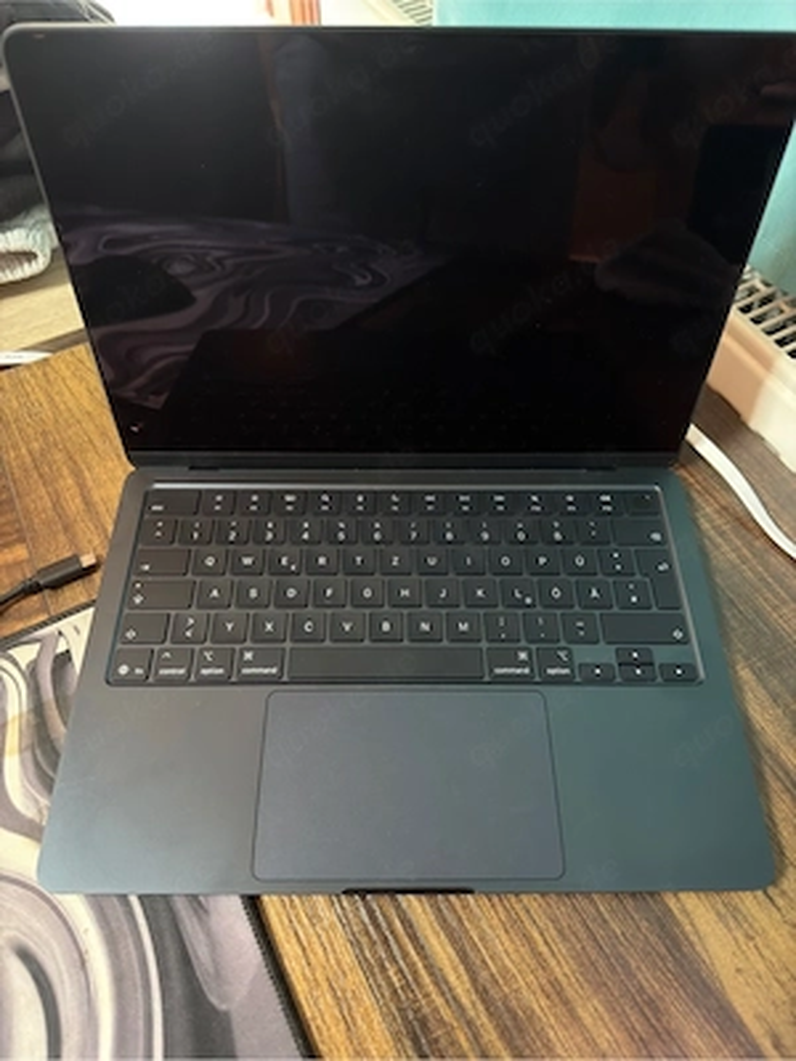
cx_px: 398
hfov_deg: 56.8
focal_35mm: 24
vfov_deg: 71.6
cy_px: 530
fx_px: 736
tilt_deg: -58.2
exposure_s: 1/23
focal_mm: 6.76
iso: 800
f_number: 1.78
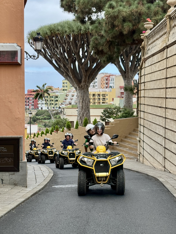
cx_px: 88
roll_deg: -0.7
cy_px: 117
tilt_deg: -5.0
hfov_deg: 30.3
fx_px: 325
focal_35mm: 48
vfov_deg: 39.7
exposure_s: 1/888
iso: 64
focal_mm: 6.76
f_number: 1.78
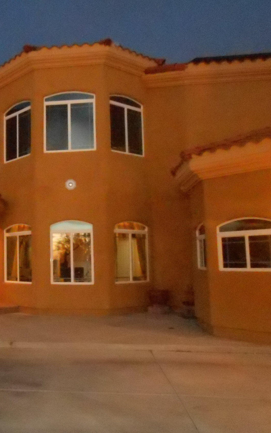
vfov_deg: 52.7
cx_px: 18
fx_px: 437
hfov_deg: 32.4
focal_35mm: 37
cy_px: 218
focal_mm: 4.6
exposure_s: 1/25
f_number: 3.5
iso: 1600
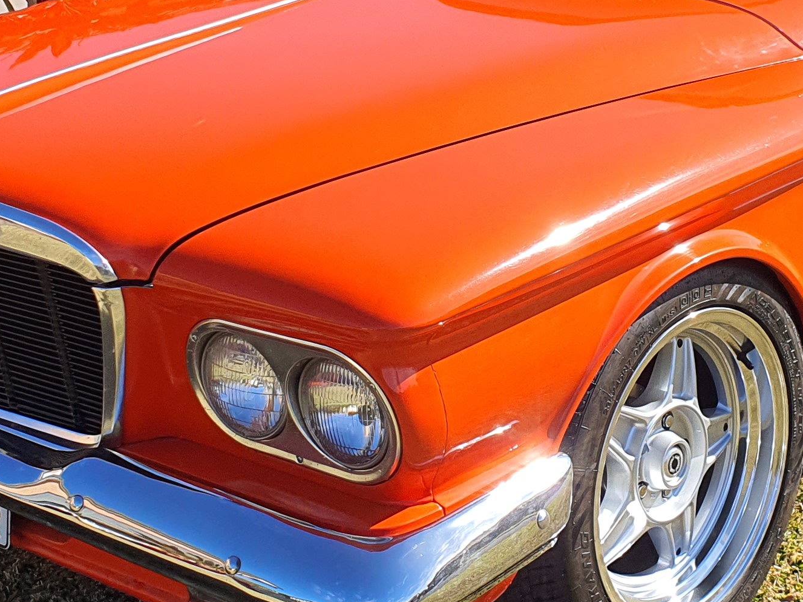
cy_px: 177
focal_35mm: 79
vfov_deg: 18.6
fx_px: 1832
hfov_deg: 24.7
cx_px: 371
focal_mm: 4.3
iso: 50
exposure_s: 1/1260
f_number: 2.4
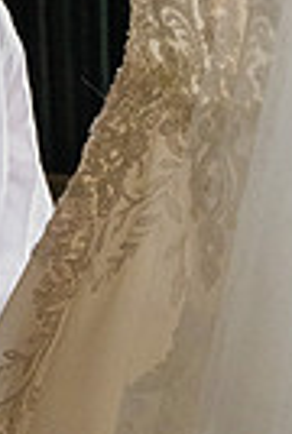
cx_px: -55
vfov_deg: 11.7
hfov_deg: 7.9
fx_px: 2106
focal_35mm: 174
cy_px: 45
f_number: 4
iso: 10000
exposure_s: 1/250
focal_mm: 52
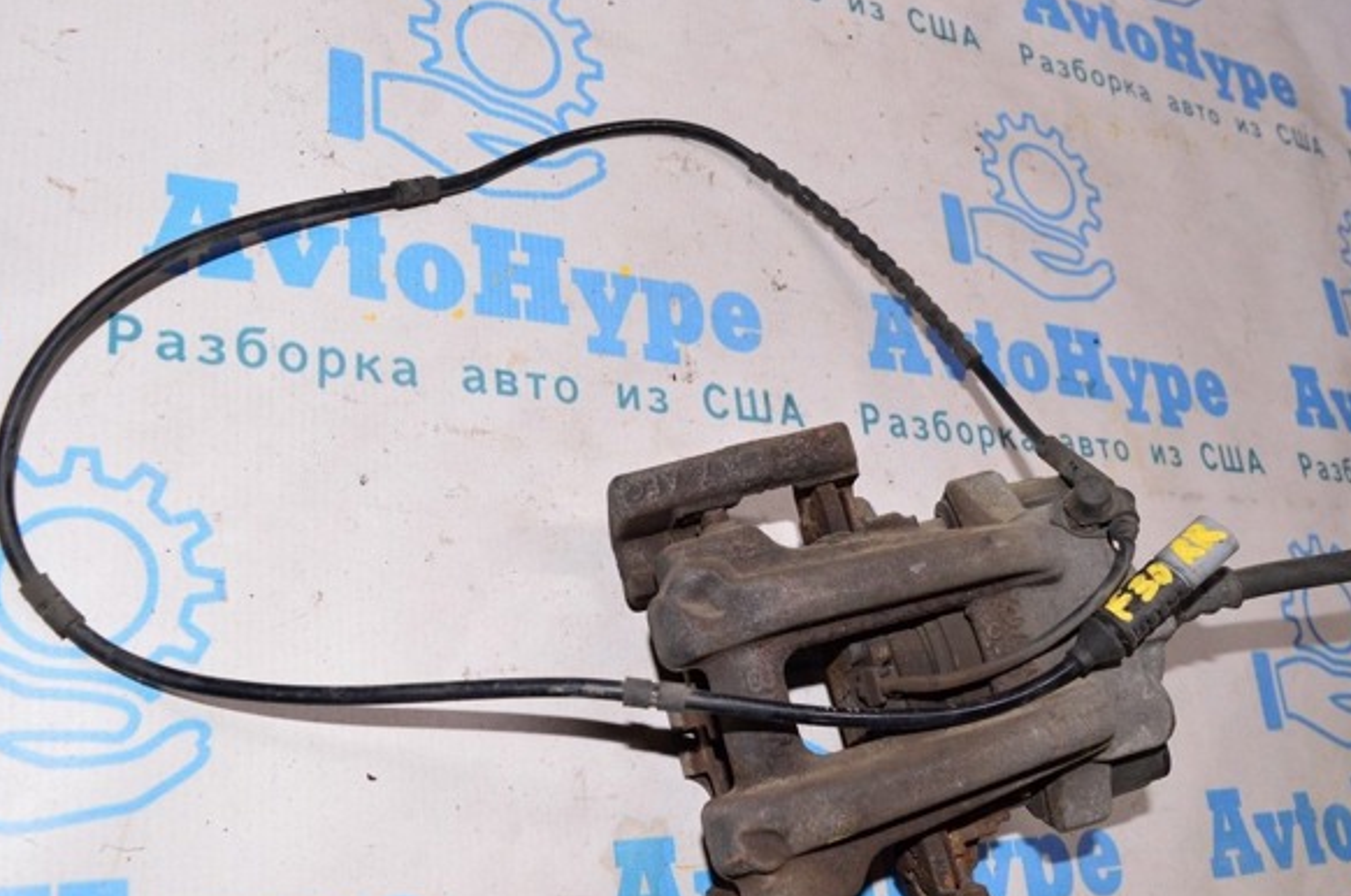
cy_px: 484
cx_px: 685
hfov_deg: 57.3
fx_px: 1236
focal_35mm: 33
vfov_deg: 39.8
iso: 1600
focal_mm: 20
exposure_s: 1/200
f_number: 8
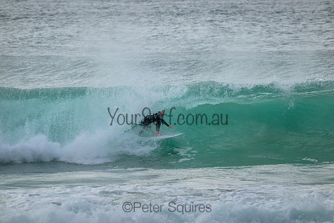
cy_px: 112
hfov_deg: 4.4
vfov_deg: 2.9
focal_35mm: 470
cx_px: 167
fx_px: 4361
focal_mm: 470
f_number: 10
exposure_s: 1/2000
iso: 4000
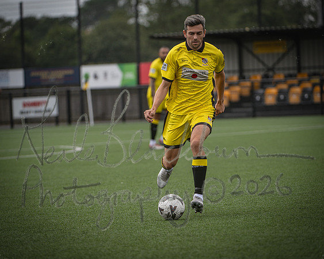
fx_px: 2160
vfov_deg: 6.9
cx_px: 162
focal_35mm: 225
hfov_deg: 8.6
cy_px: 130
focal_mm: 200
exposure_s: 1/1600
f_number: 4
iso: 400
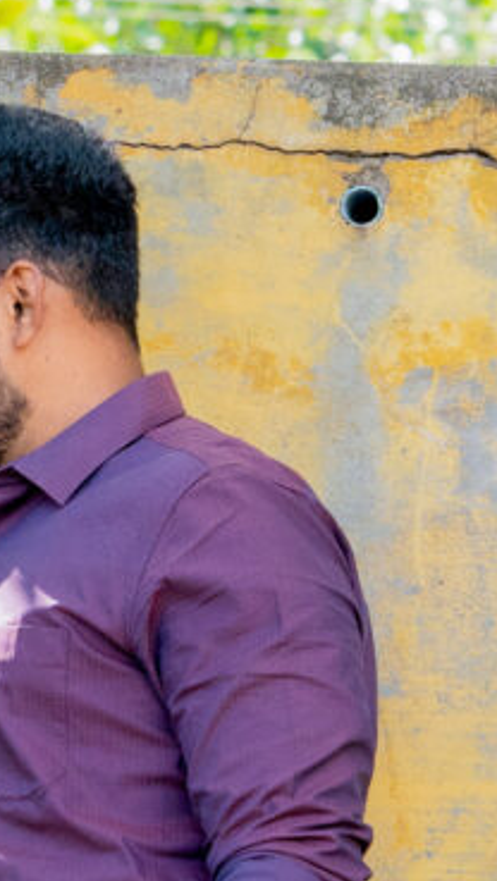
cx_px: -649
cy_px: -74
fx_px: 14432
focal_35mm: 617
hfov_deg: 2.0
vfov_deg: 3.5
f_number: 5.6
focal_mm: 85
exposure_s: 1/200
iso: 500
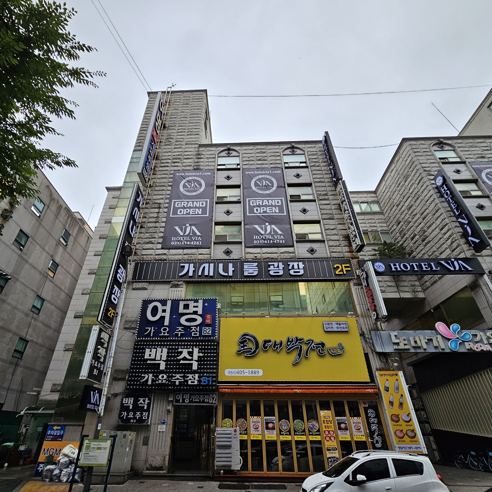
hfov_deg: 87.3
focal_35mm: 16
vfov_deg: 87.4
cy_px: 246
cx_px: 227
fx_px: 257
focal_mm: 2.2
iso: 100
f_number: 2.2
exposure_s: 1/207
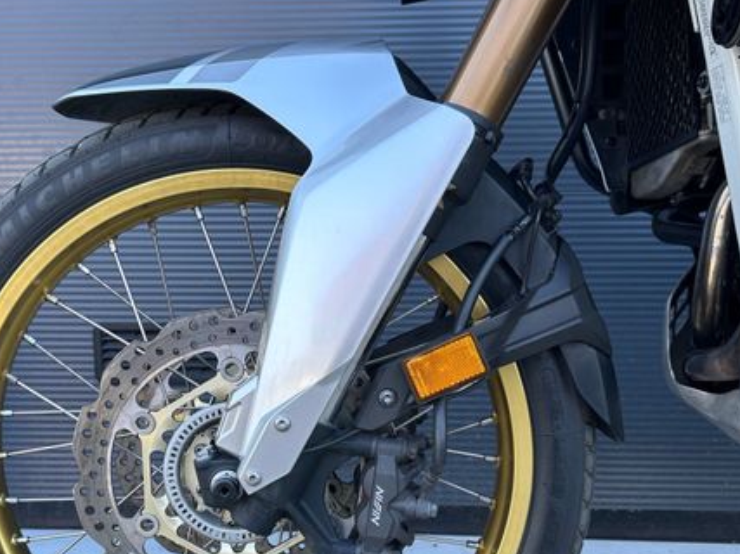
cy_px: 400
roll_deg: -0.2
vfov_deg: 38.8
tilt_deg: -5.9
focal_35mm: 36
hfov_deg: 51.1
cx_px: 305
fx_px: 769
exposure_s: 1/208
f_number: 1.78
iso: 64
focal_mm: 6.86
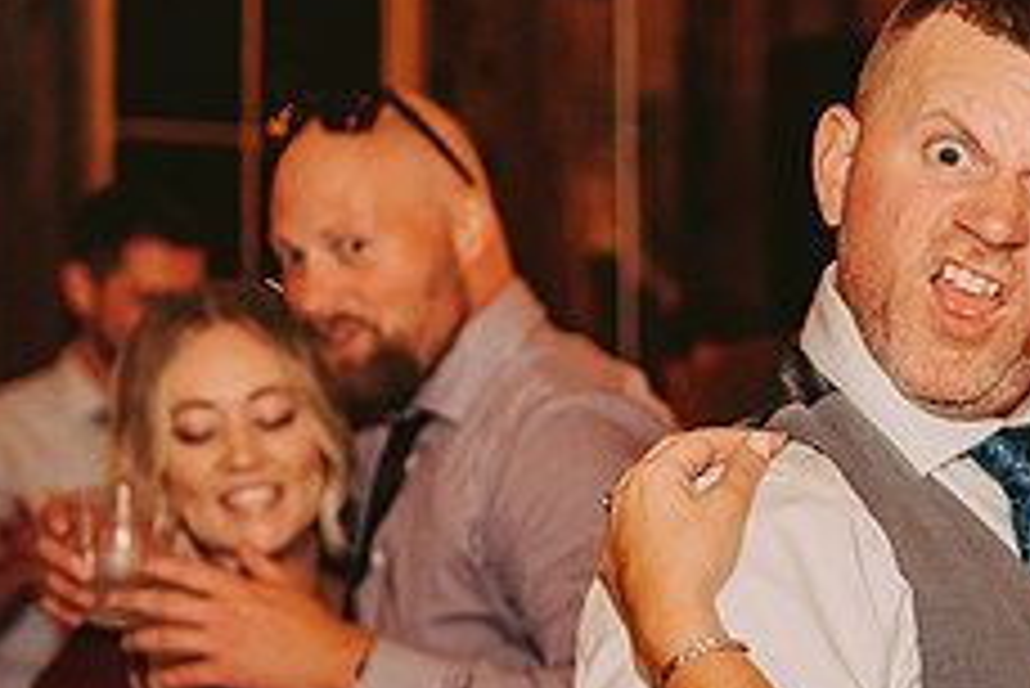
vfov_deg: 9.8
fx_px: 3979
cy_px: 600
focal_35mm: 139
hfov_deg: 14.5
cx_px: 1034
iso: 1000
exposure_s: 1/160
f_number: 2.8
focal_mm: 55
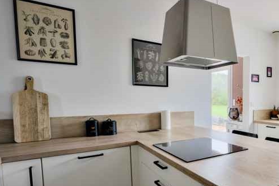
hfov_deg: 63.6
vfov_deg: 49.0
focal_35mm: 26
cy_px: 117
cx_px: 222
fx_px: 201
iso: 800
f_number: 8
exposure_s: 1/15
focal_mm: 16
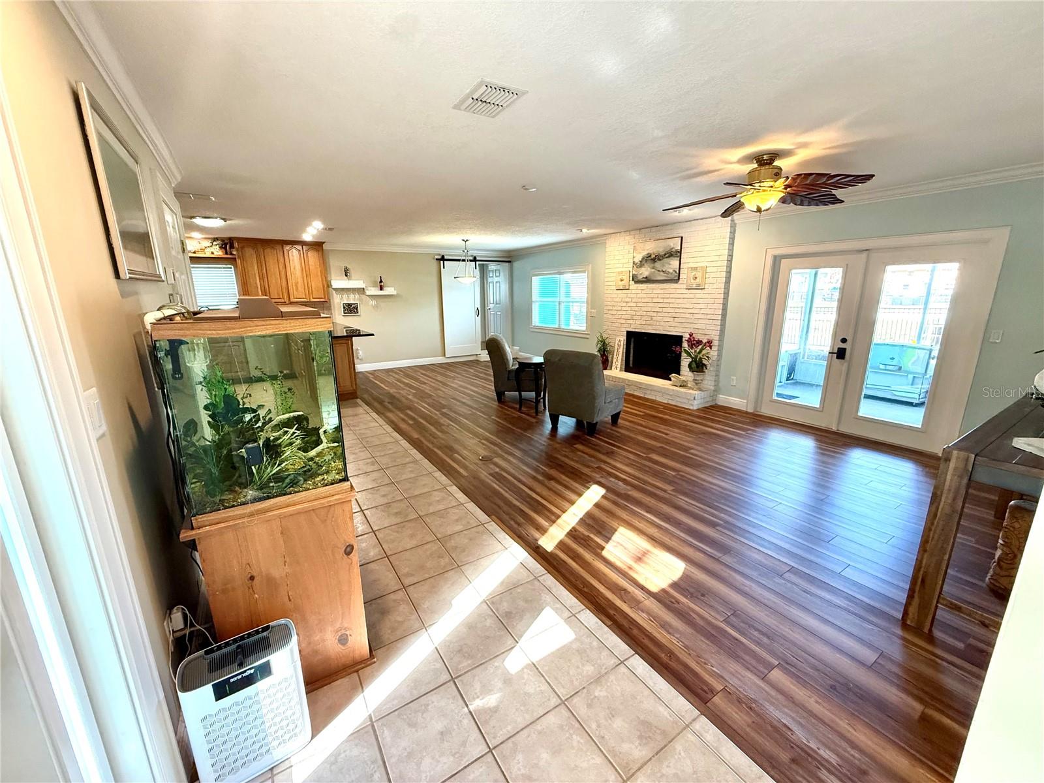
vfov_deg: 85.7
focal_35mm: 14
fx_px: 422
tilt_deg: -13.0
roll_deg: +0.4
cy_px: 392
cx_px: 522
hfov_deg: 102.1
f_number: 2.2
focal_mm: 2.22
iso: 500
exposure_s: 1/120
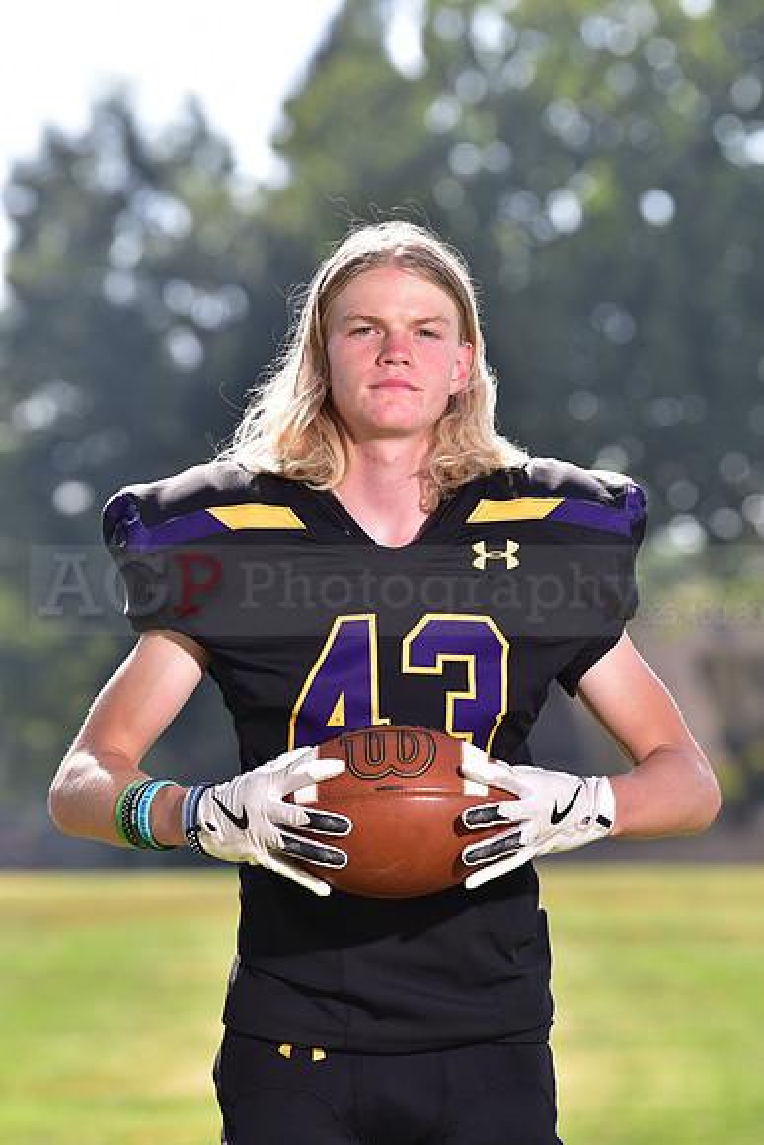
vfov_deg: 11.1
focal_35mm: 185
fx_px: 5885
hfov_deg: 7.4
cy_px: 572
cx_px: 382
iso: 100
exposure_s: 1/250
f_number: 5.6
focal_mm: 185
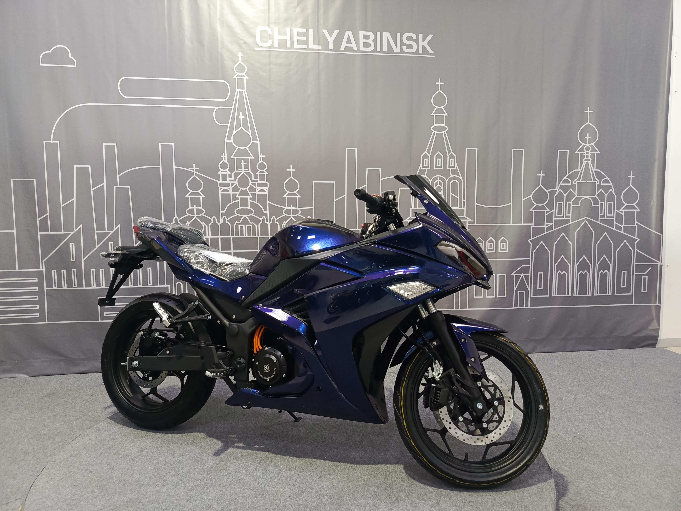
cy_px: 256
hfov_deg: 73.9
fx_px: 452
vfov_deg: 58.9
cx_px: 340
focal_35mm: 23
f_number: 1.75
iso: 1129
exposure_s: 1/50
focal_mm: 5.25
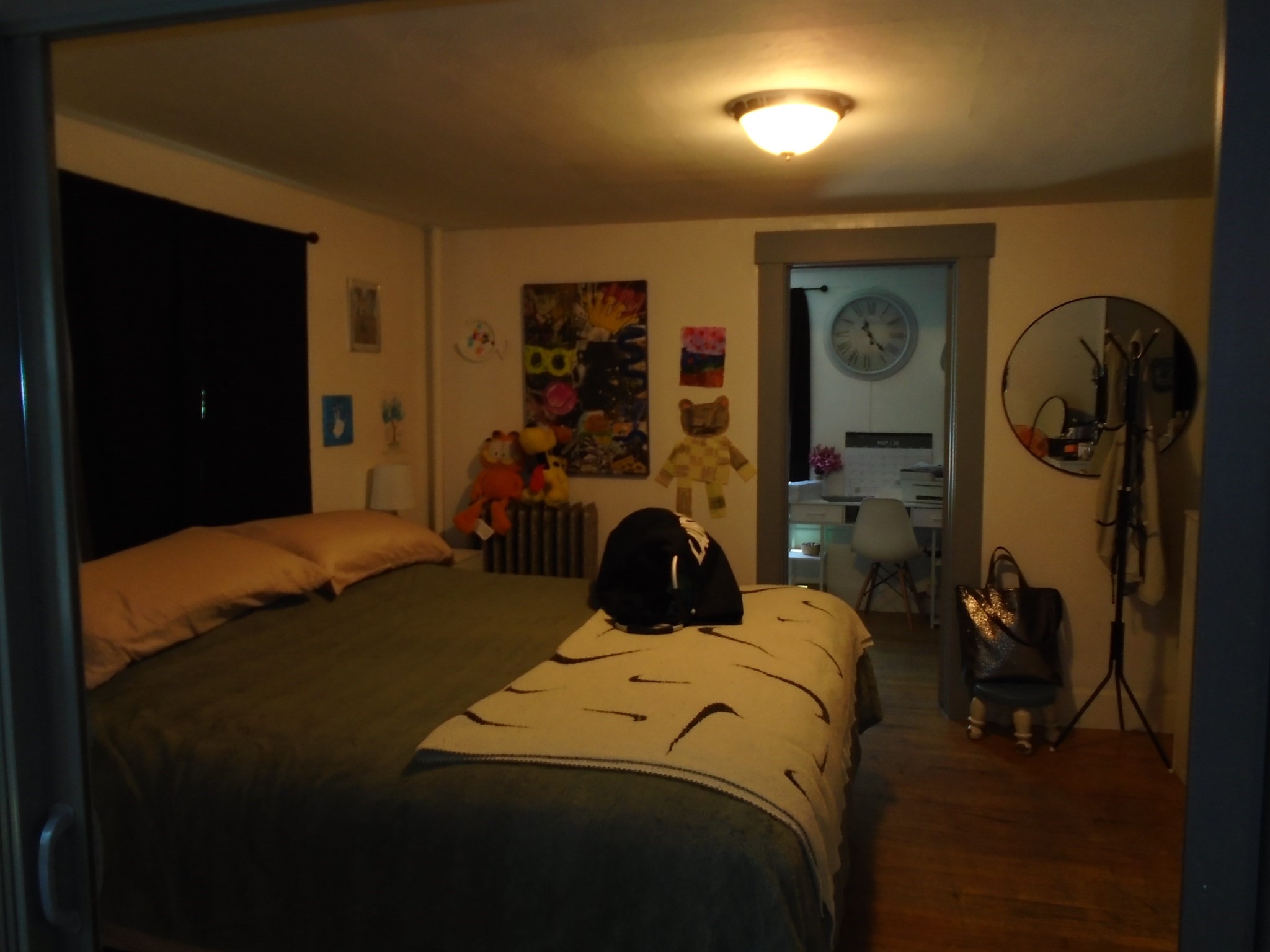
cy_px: 476
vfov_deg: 53.1
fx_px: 954
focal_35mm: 26
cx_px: 635
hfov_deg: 67.3
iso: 200
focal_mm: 4.6
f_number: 3.2
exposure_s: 1/30
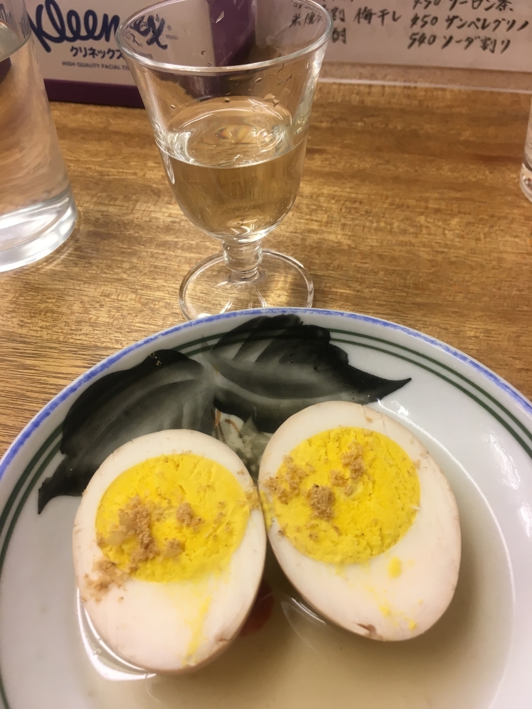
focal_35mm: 29
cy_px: 354
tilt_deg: -46.8
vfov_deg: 61.7
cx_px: 266
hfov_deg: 48.2
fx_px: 594
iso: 32
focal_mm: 4.15
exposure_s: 1/33
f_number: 2.2
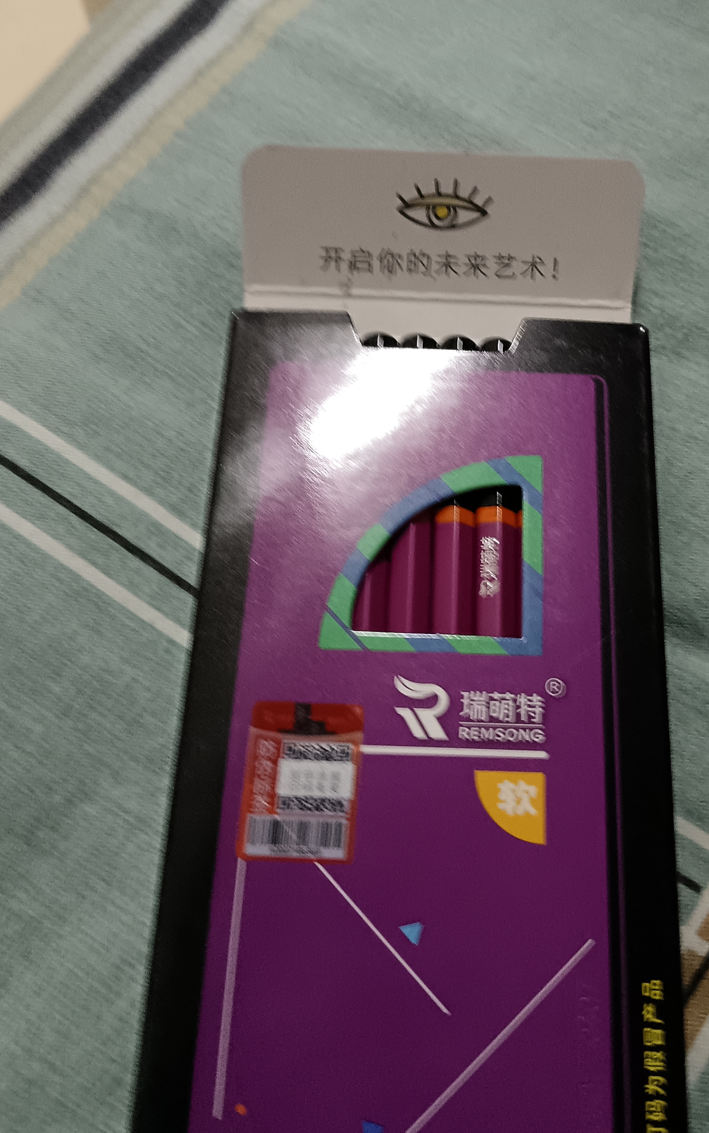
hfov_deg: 38.0
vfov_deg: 58.1
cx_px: 464
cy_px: 542
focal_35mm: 33
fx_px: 1020
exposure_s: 1/25
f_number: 1.8
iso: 3167
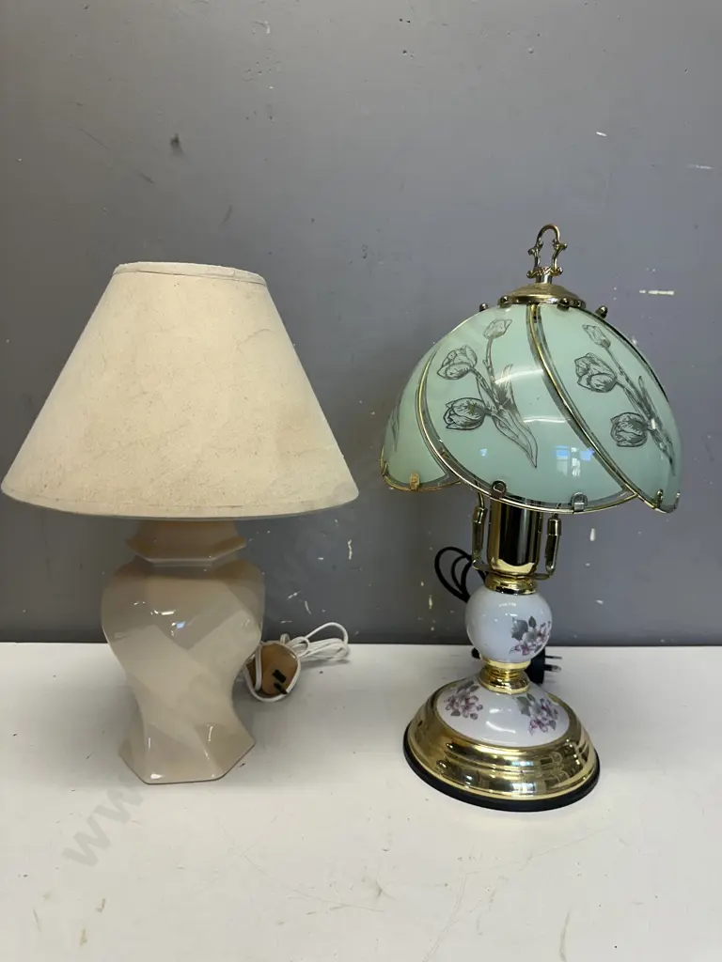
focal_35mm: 24
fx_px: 667
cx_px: 361
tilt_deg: -9.6
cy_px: 481
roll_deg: -2.7
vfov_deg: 71.6
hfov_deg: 56.8
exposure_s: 1/100
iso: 80
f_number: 1.78
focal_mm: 6.86
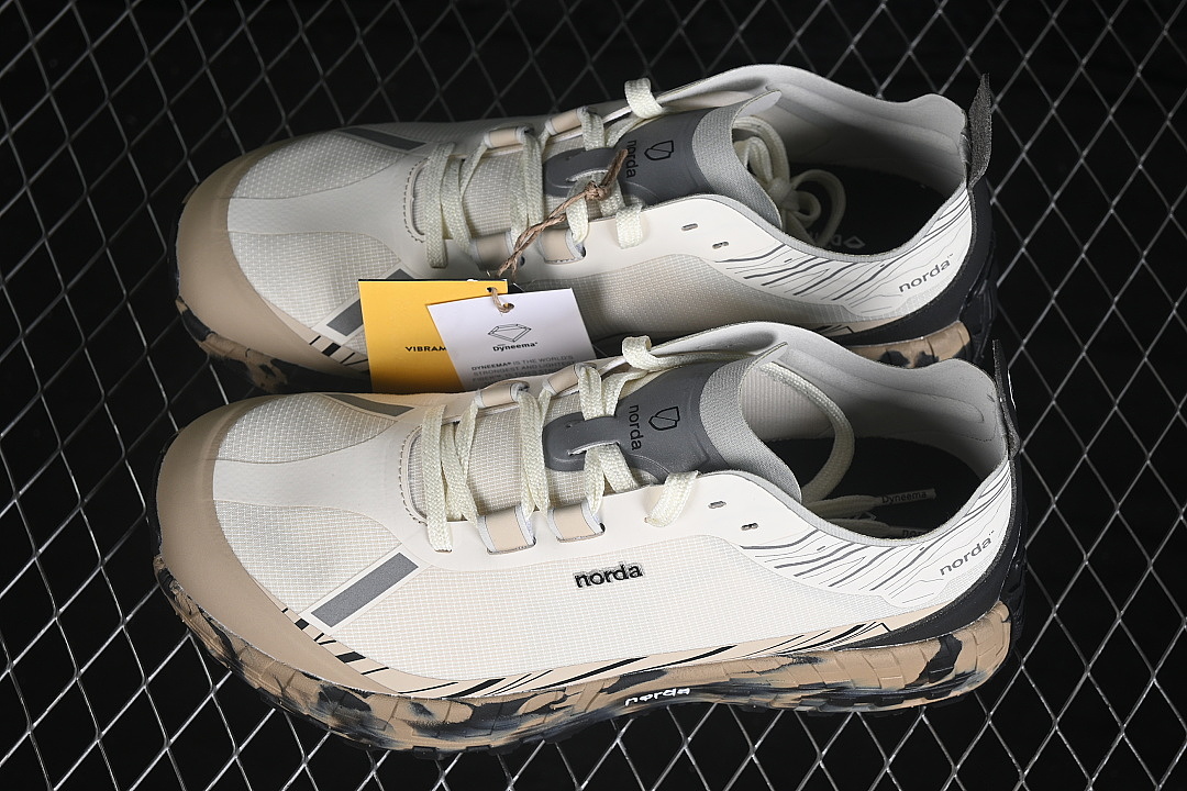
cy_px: 396
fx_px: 2473
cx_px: 594
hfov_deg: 27.0
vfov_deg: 18.2
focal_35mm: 75
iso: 160
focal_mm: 50
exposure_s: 1/80
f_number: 7.1
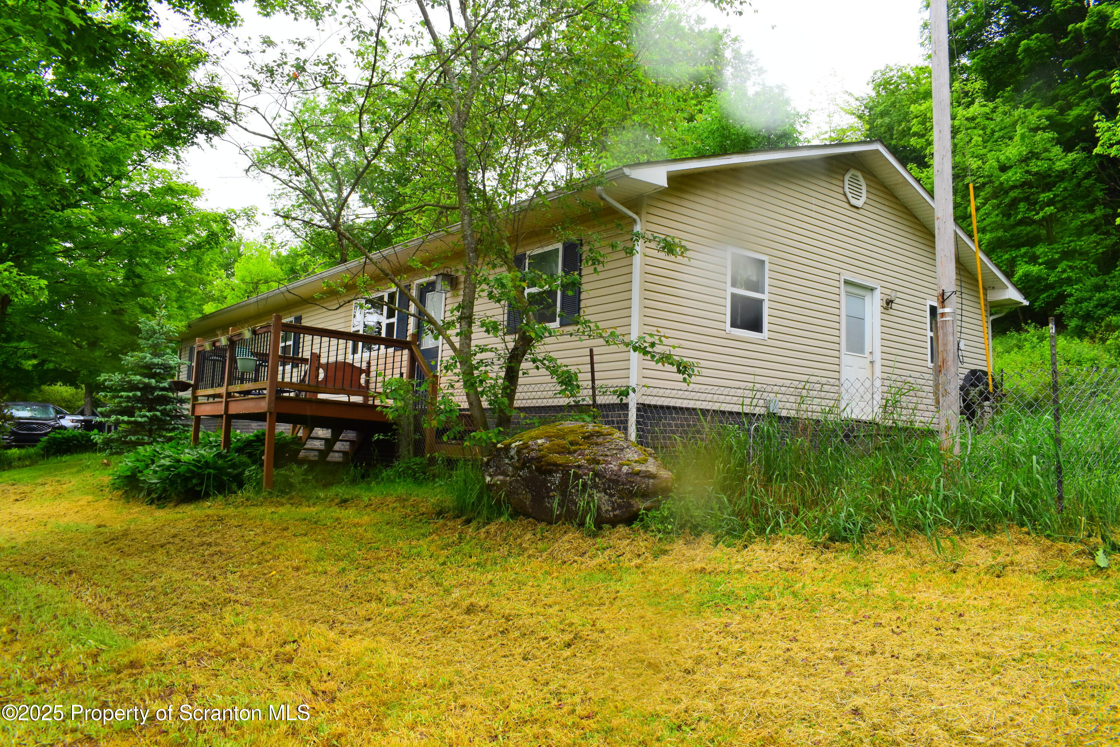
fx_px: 840
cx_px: 560
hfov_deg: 67.4
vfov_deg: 47.9
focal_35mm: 27
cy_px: 374
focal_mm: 18
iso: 400
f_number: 8
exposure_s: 1/250
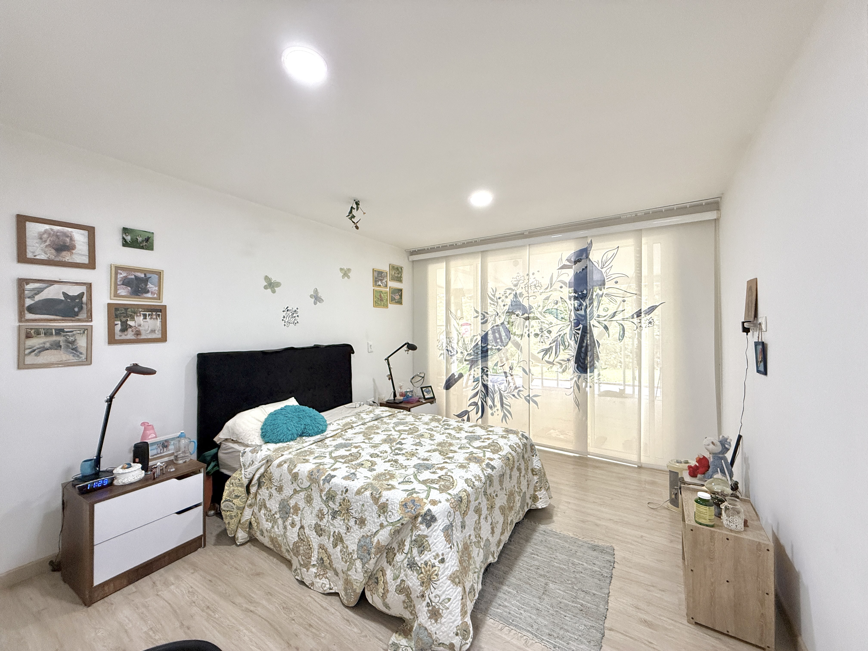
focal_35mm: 14
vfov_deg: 85.7
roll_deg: +0.2
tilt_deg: +0.6
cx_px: 434
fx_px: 351
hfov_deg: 102.1
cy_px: 326
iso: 320
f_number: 2.2
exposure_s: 1/99
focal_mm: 2.22
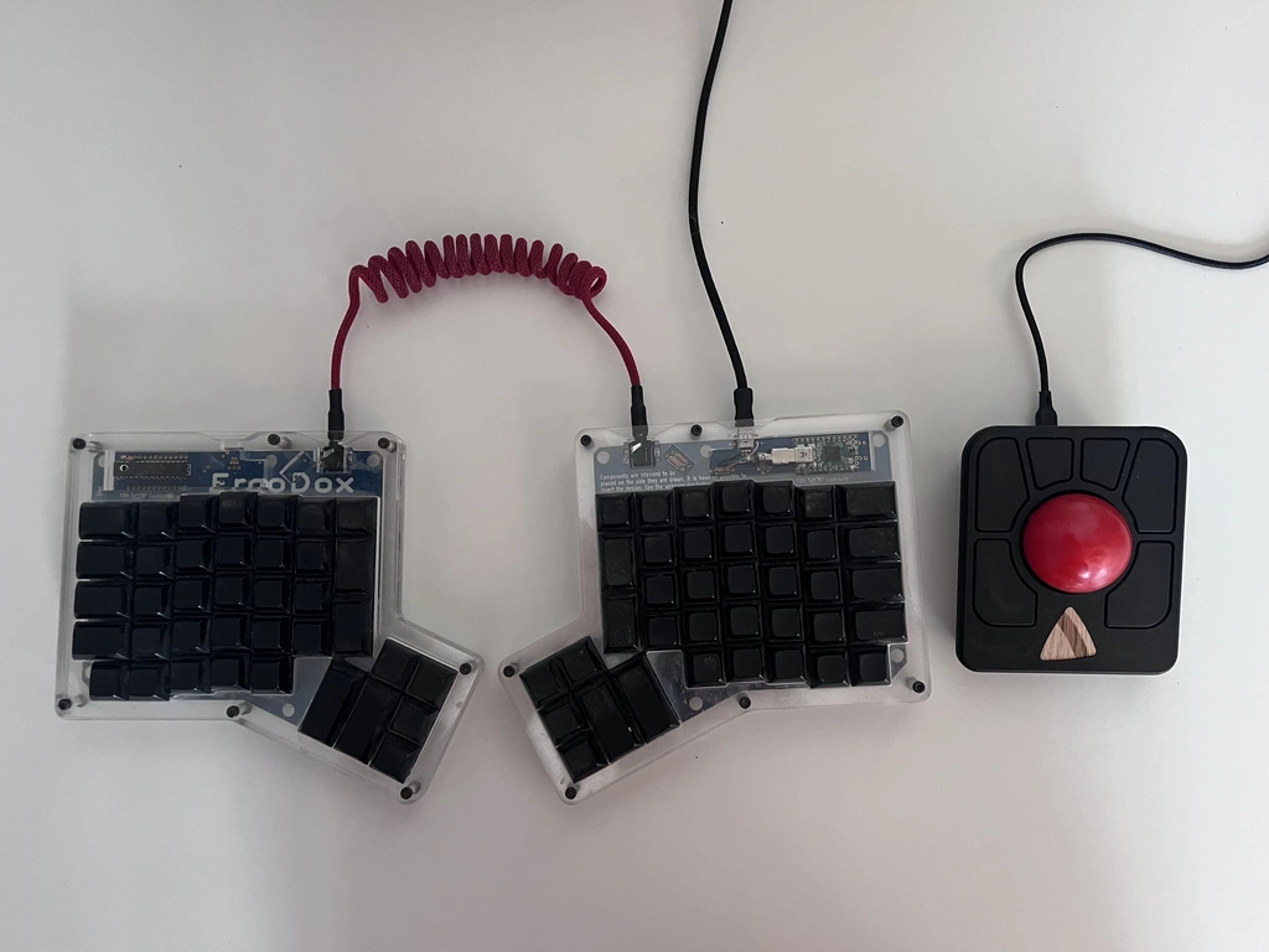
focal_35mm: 26
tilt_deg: -84.5
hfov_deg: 67.3
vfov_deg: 53.1
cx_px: 634
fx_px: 953
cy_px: 476
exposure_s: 1/60
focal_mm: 5.1
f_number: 1.6
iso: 250
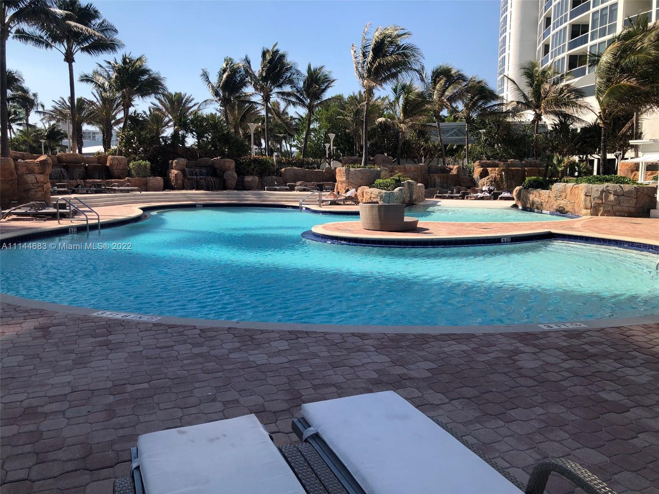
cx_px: 330
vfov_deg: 49.7
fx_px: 533
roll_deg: +0.3
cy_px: 247
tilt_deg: -5.9
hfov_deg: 63.4
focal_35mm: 28
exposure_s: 1/1567
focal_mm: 4
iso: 20
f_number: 1.8
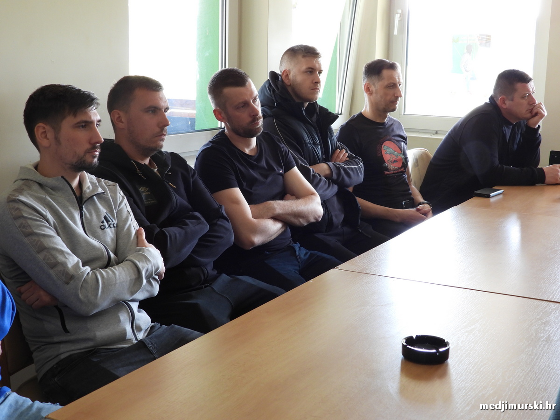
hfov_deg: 38.2
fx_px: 809
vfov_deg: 29.1
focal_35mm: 50
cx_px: 280
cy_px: 210
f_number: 3.2
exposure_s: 1/30
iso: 250
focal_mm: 9
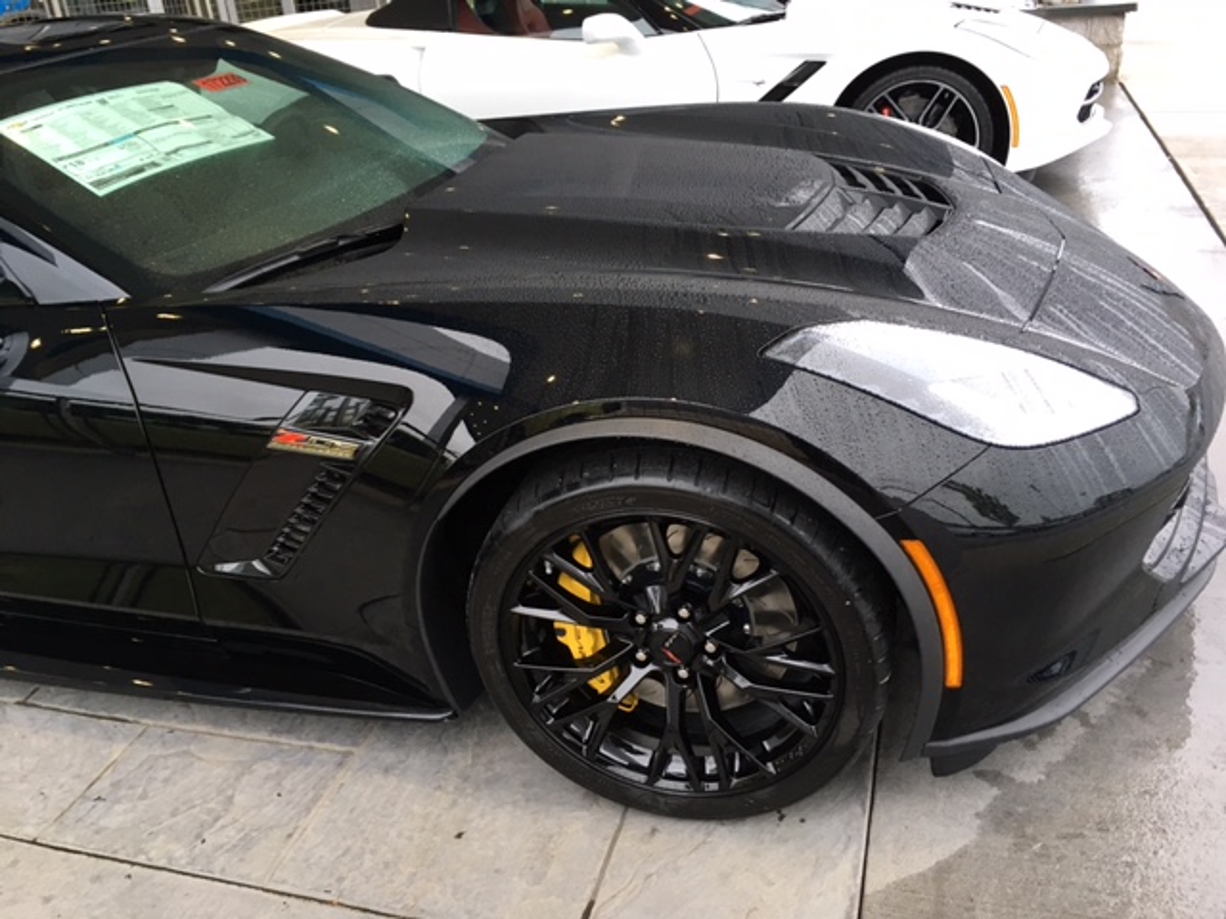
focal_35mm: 29
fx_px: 1027
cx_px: 613
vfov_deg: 48.2
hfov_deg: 61.7
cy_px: 460
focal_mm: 4.15
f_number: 2.2
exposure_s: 1/30
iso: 40
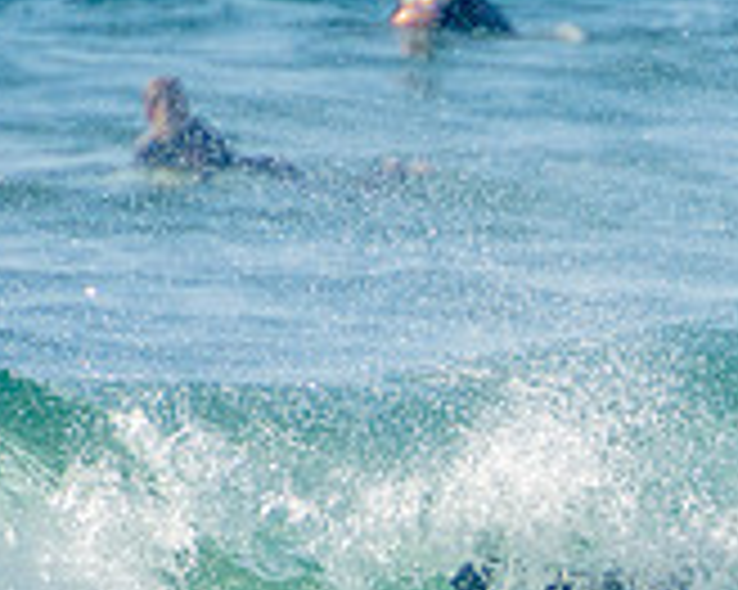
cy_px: 826
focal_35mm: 1996
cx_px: 914
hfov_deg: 1.0
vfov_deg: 0.8
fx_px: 43571
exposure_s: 1/1250
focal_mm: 400
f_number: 5.6
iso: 320
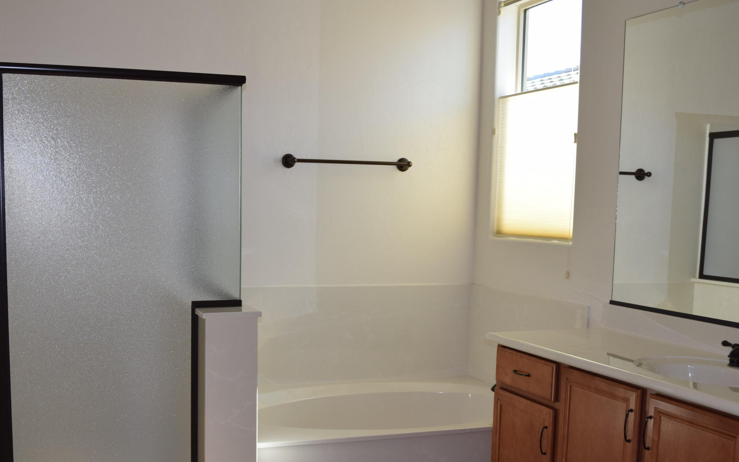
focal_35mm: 45
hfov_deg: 44.3
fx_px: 906
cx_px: 328
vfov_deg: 28.3
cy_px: 326
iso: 360
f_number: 5.6
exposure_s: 1/125
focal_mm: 22
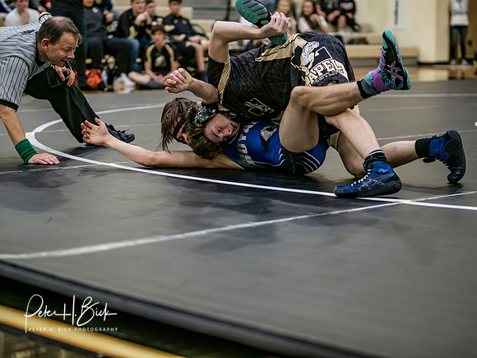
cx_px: 238
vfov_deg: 16.4
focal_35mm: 90
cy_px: 179
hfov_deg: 21.8
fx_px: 1240
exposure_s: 1/1000
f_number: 1.4
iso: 1600
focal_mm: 45
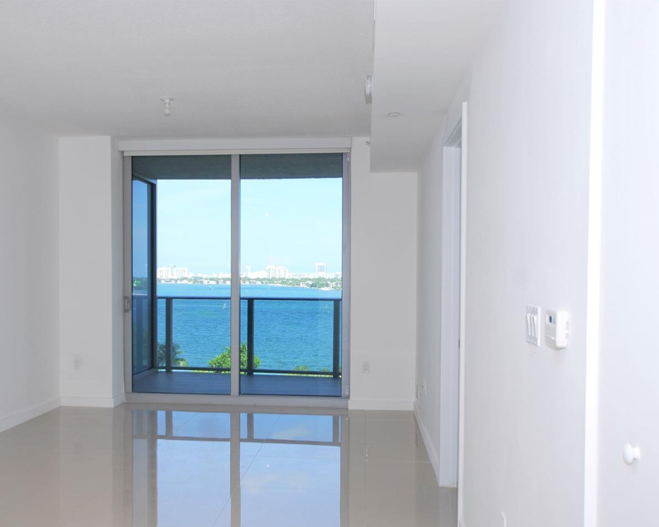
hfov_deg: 47.7
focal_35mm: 38
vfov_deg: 39.1
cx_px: 270
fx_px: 741
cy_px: 294
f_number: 5.6
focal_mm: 20
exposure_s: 1/125
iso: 140
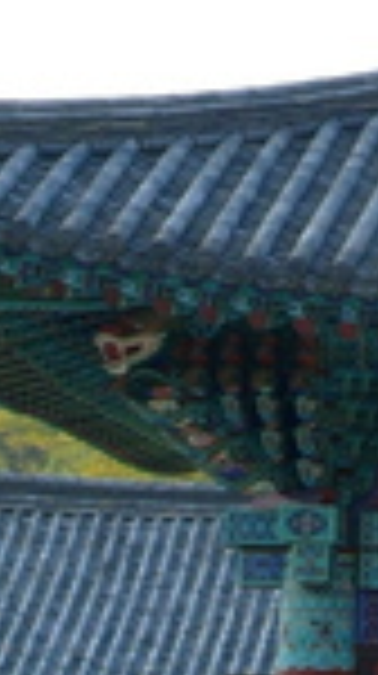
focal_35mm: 230
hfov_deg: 5.0
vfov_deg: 9.4
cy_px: 369
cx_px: 1177
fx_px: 4112
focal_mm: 31
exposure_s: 1/125
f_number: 6.7
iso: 400
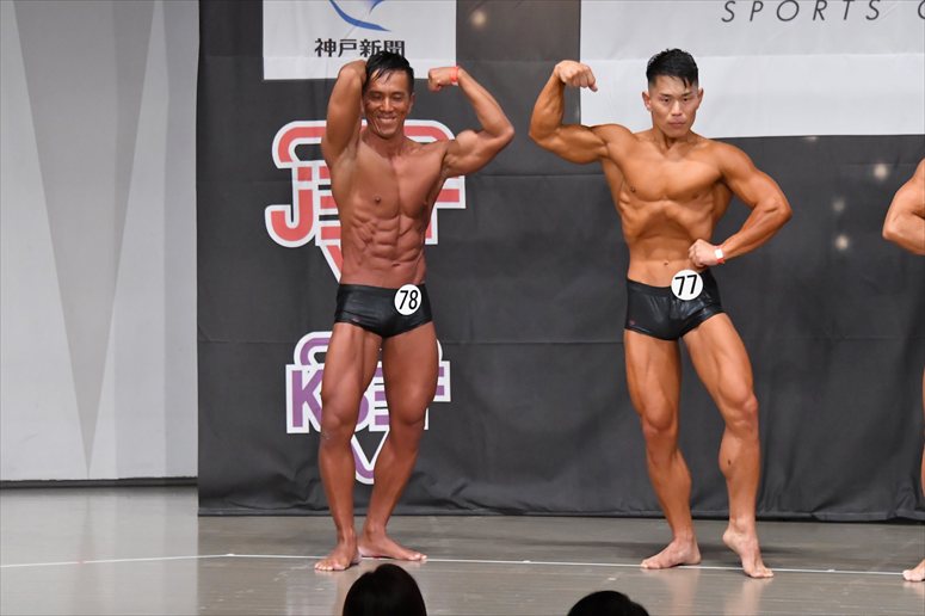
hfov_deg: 9.2
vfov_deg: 6.1
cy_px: 308
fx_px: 5779
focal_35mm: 225
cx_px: 462
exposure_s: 1/400
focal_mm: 150
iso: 6400
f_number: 5.6
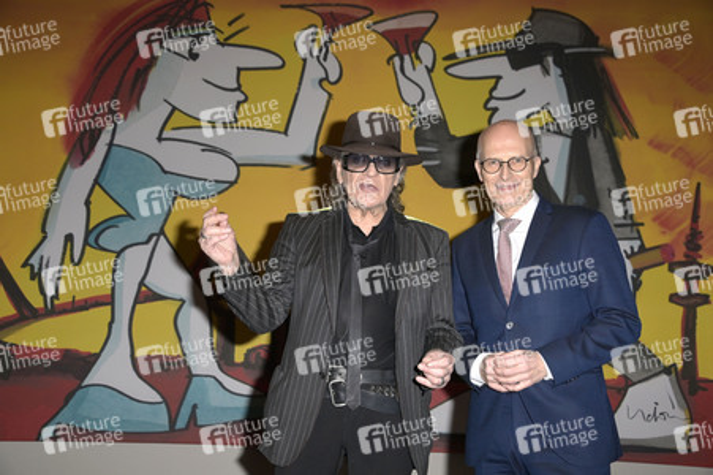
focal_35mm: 50
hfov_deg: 39.6
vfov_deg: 27.0
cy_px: 238
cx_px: 356
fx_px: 990
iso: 1000
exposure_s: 1/160
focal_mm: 50
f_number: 5.6
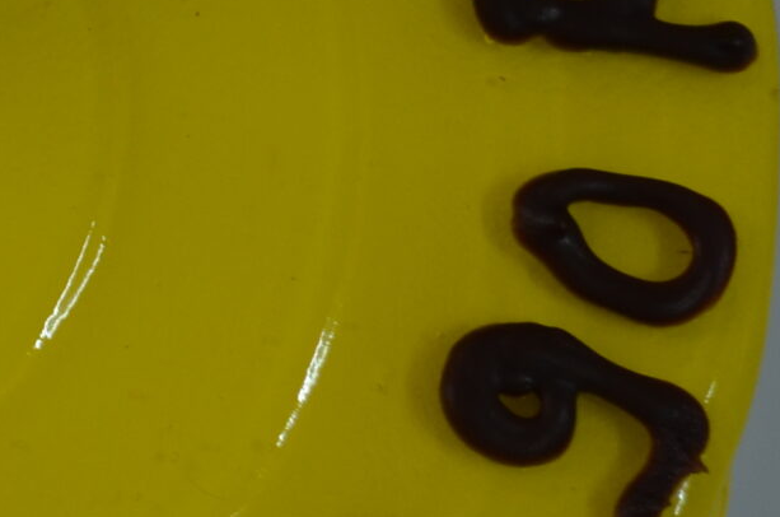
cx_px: -391
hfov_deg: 9.4
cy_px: 113
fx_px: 4605
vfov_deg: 6.4
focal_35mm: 213
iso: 400
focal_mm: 34
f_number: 5
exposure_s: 1/60
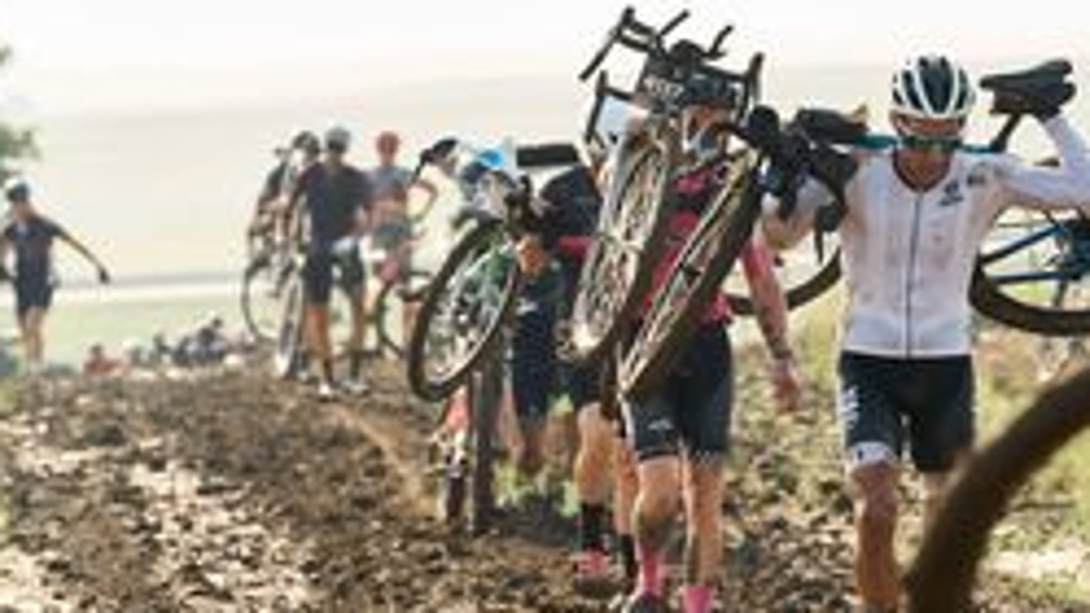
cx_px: 819
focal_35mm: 337
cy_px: 471
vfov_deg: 3.6
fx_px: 9739
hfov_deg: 6.4
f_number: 6.3
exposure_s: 1/400
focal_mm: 200
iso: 400
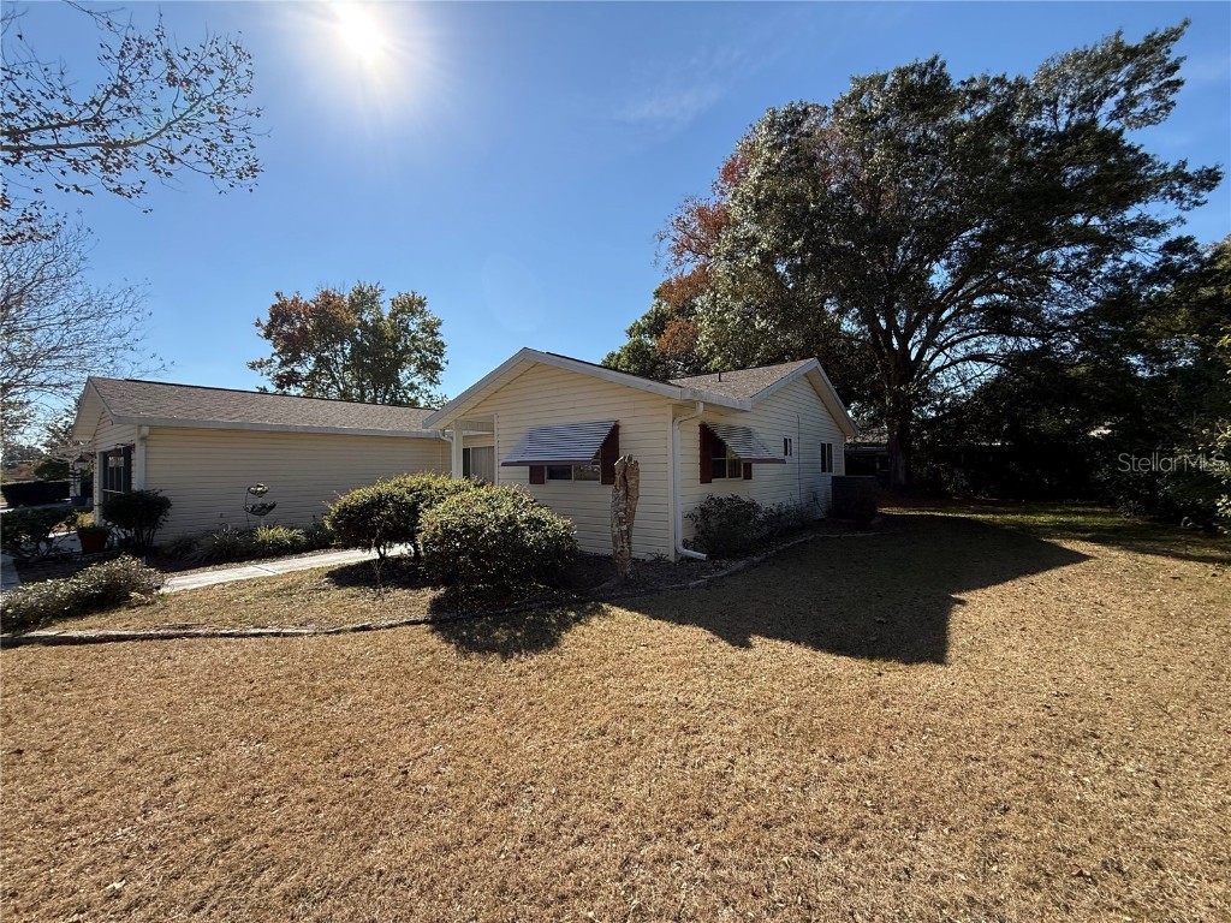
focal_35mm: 14
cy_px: 462
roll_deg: +1.4
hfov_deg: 102.1
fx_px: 498
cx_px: 616
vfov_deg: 85.7
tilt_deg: +2.5
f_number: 2.2
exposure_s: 1/1745
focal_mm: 2.22
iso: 64
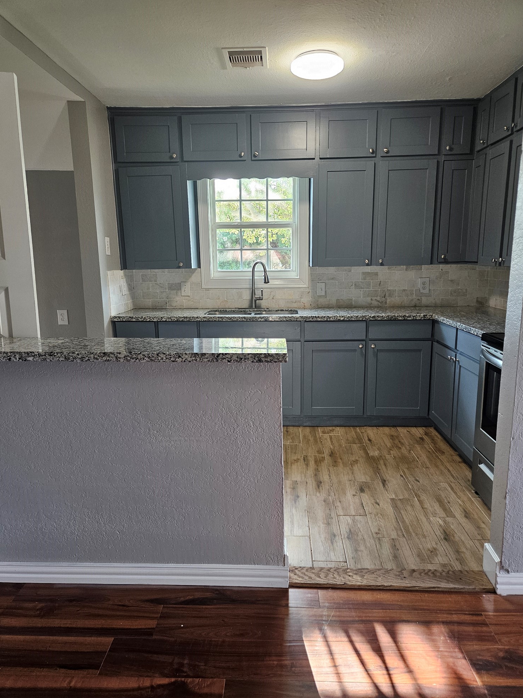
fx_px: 484
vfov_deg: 71.6
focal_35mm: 24
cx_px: 266
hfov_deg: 56.8
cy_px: 361
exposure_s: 1/120
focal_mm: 5.4
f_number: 1.8
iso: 320
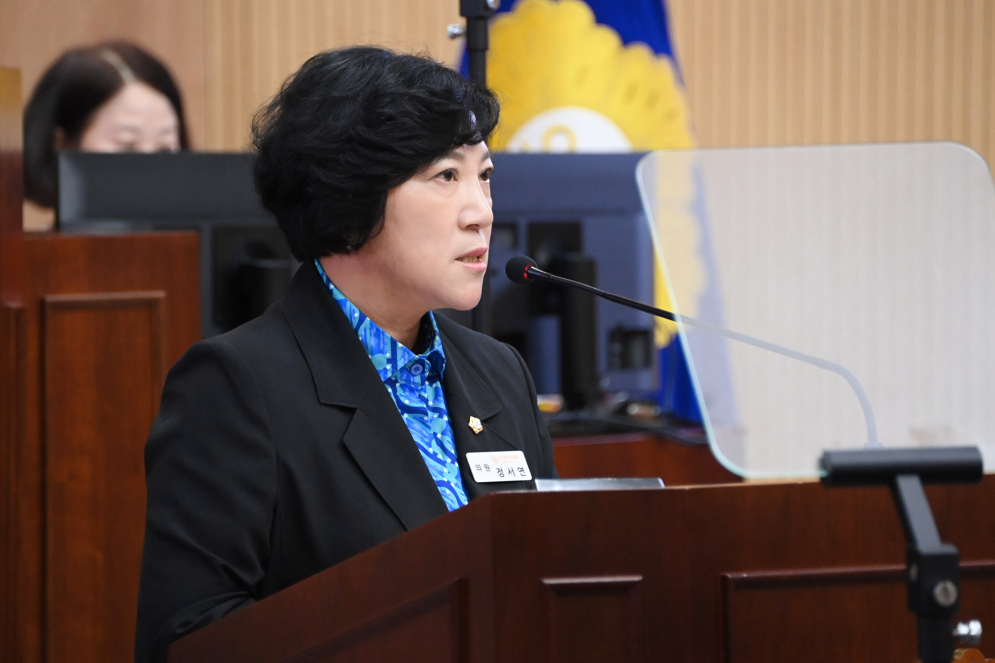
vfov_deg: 5.5
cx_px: 498
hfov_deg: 8.2
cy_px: 332
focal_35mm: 250
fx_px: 6909
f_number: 5.6
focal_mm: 250
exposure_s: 1/250
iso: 8000
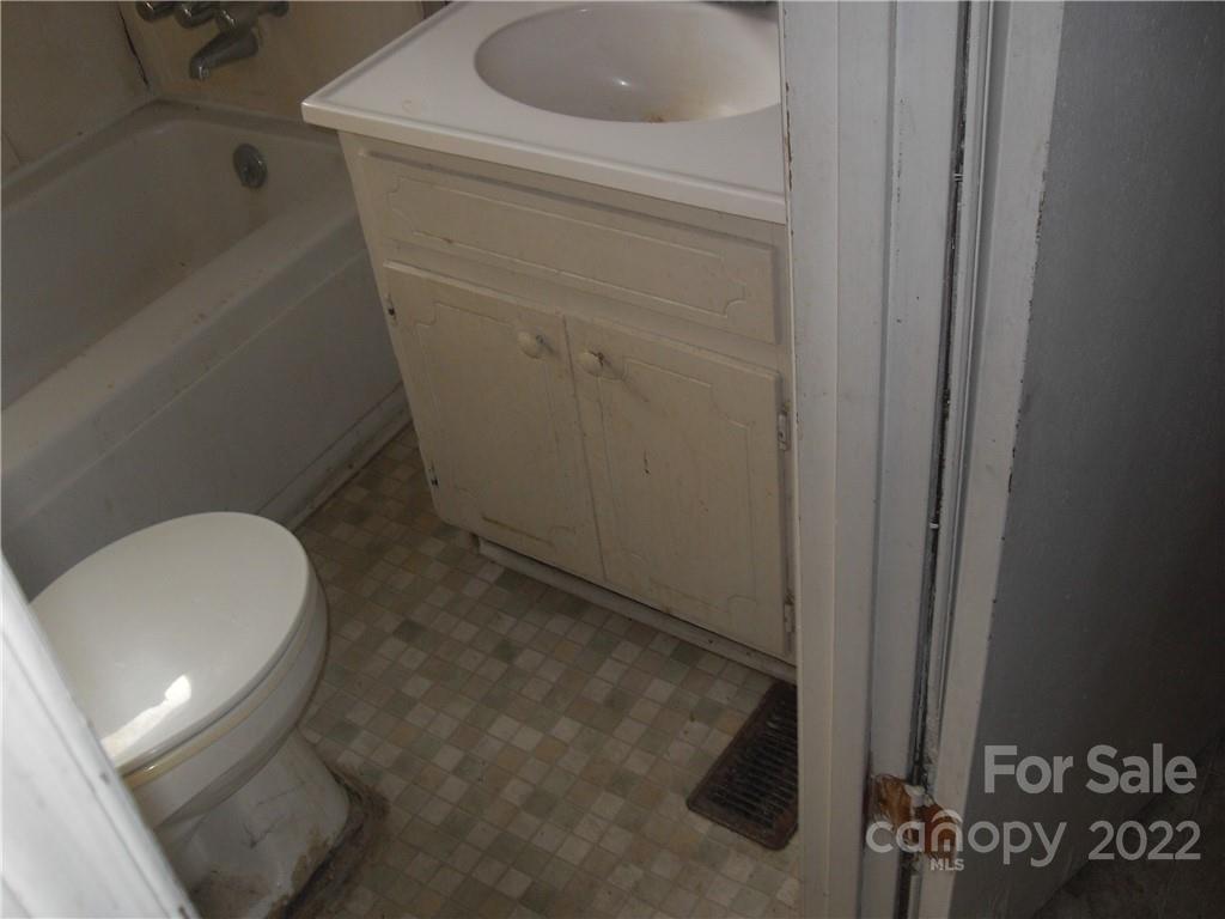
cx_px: 612
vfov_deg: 38.7
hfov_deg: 50.1
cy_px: 460
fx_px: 1309
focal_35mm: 37
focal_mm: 6.3
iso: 100
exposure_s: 1/45
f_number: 2.8
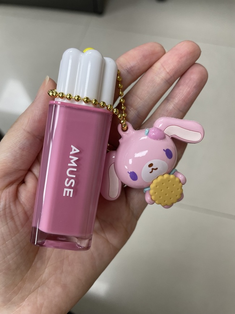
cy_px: 157
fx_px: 235
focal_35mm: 26
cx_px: 118
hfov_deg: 53.1
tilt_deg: -63.1
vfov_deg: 67.3
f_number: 1.6
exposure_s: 1/120
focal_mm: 4.2
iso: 100
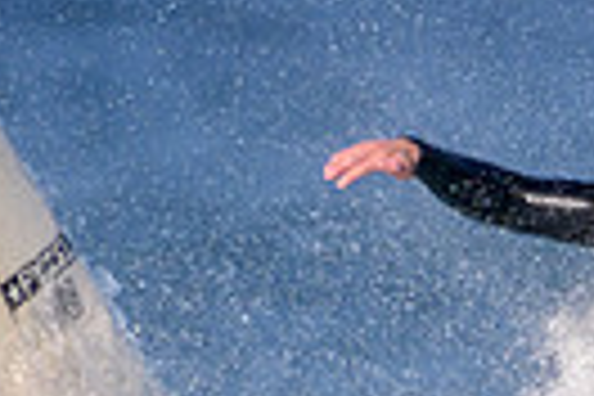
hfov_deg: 0.4
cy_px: 482
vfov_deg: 0.3
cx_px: 666
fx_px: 83417
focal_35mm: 5056
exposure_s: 1/2000
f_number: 11
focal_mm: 1000
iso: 1100
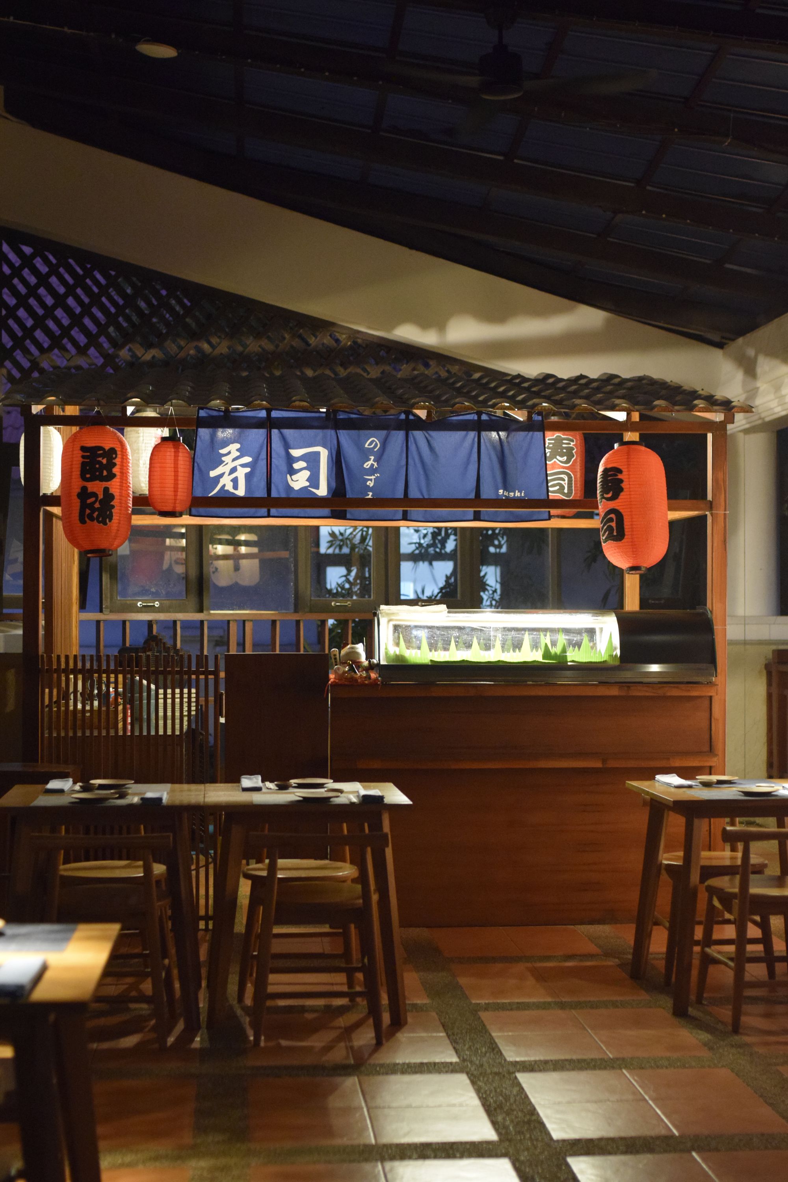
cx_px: 394
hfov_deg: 25.8
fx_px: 1724
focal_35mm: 52
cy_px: 591
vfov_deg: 37.9
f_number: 2
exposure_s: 1/100
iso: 3200
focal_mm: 35
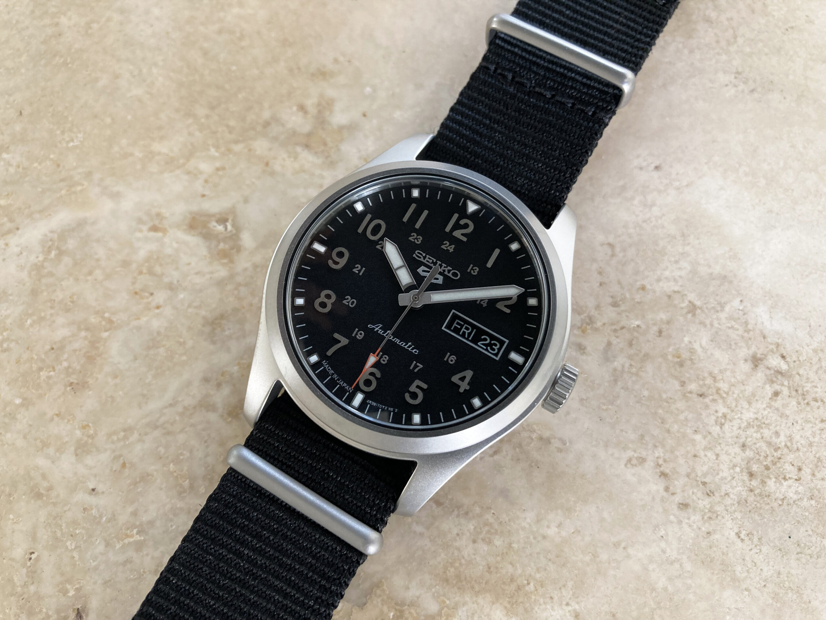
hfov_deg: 63.4
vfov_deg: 49.7
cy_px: 310
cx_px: 413
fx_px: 668
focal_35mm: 28
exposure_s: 1/60
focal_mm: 3.99
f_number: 1.8
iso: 125
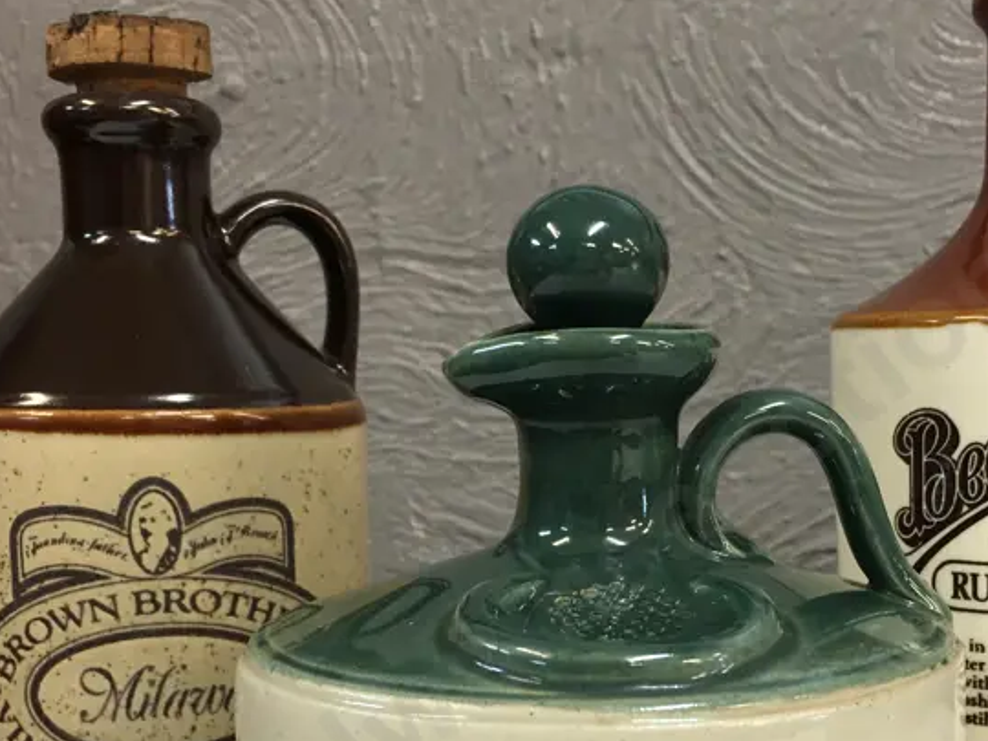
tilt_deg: -5.9
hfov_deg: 34.8
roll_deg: +0.1
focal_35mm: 55
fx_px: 1570
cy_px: 575
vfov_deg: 26.2
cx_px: 609
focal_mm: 4.15
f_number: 2.2
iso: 40
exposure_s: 1/17
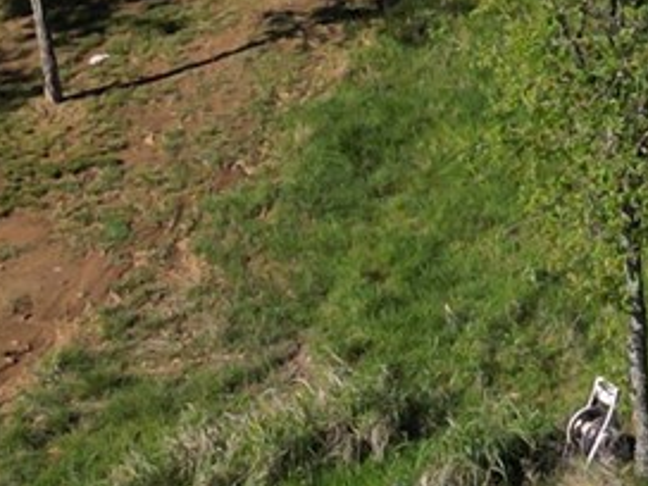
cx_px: 1356
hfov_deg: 10.0
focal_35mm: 181
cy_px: -579
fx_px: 3388
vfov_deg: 7.8
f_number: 1.7
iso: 100
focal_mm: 6.72
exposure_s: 1/80
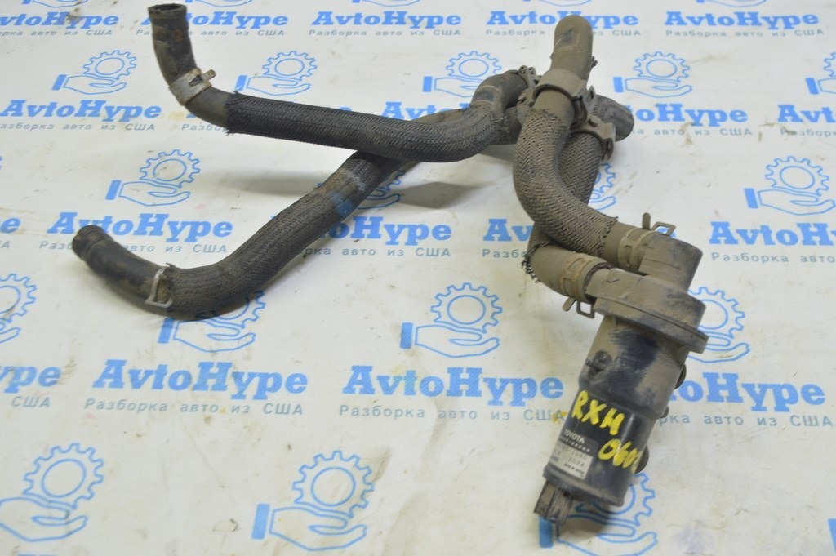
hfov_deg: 49.6
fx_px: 905
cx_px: 418
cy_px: 278
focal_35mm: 39
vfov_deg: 34.2
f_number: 5.6
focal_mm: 26
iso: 400
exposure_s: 1/20
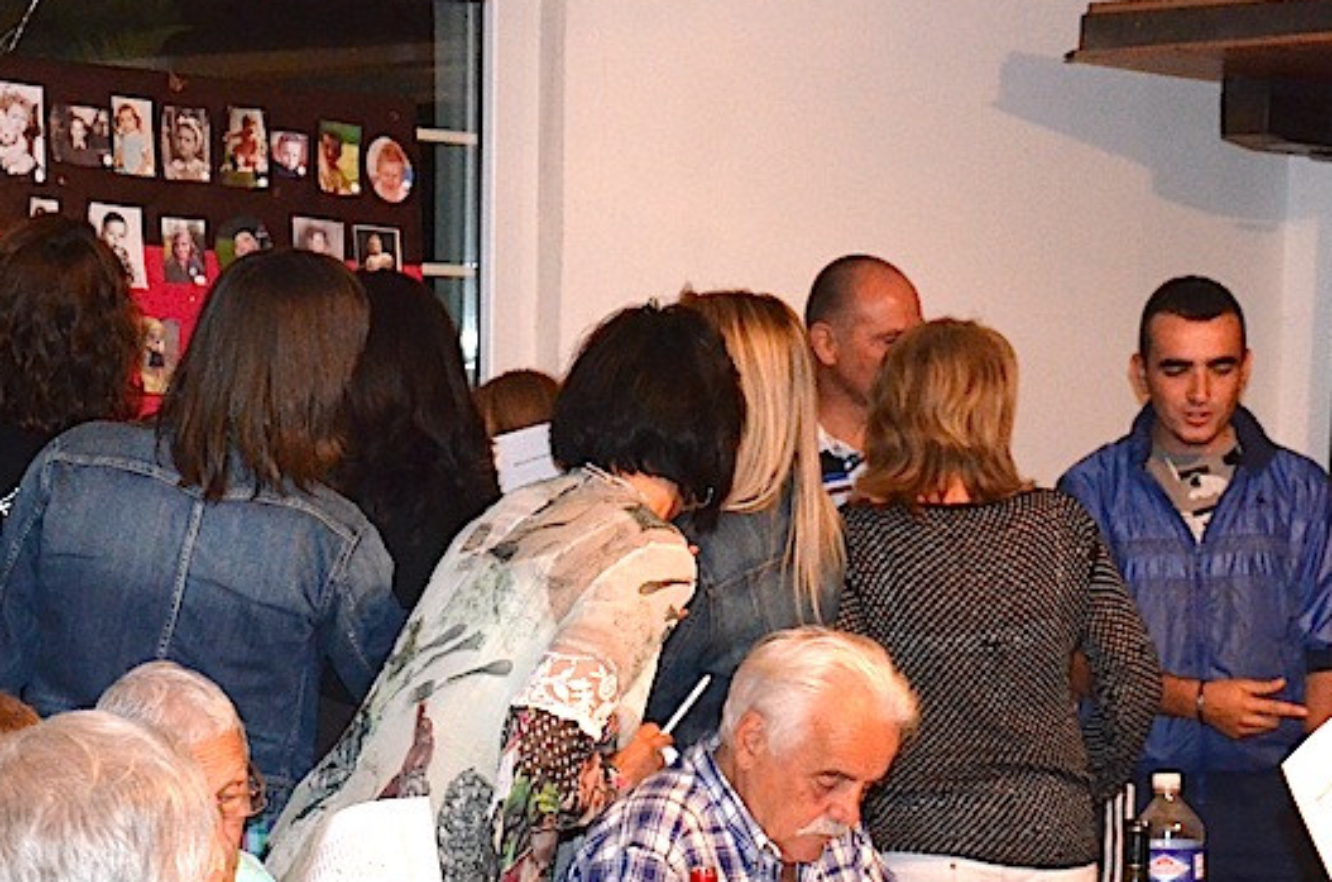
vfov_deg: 14.8
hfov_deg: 22.4
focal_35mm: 91
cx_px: 660
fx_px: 3360
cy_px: 761
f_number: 4.2
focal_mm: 32
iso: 3200
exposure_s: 1/60
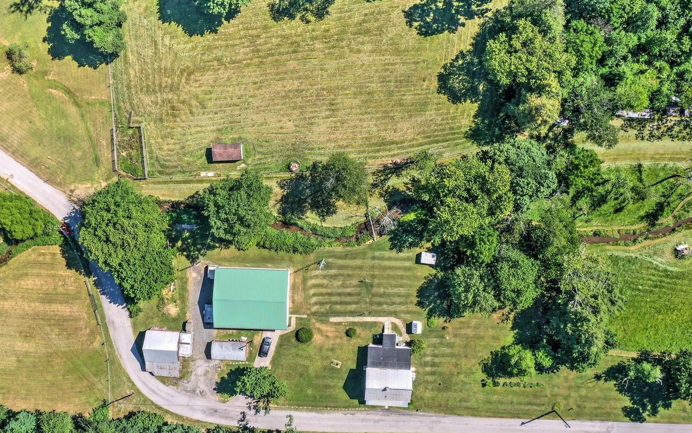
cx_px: 337
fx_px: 754
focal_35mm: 40
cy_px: 188
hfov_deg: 49.3
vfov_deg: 31.9
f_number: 5.6
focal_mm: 10.3
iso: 100
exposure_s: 1/500
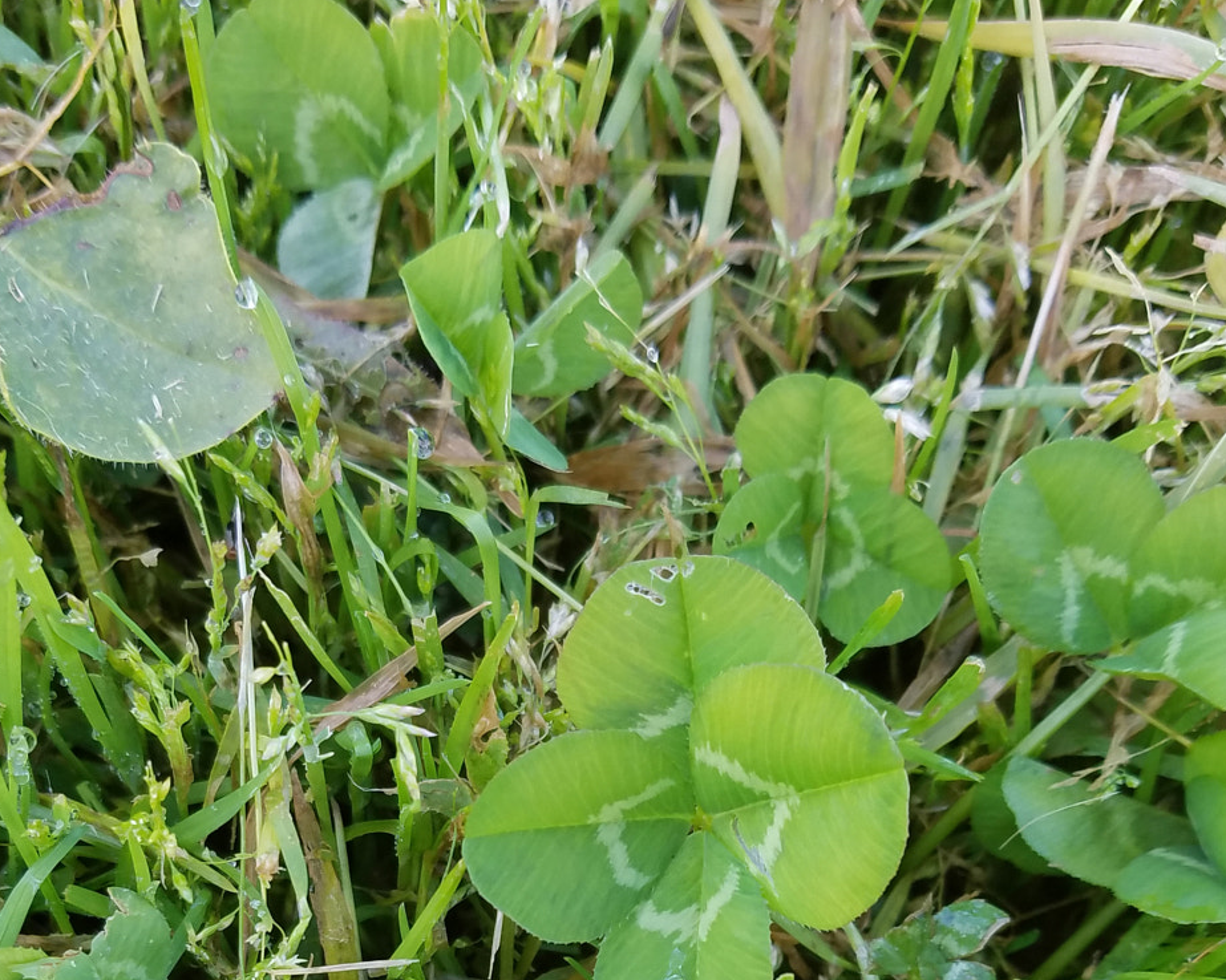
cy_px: 952
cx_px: 533
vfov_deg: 31.8
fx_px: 1596
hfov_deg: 41.9
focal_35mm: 44
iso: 40
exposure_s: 1/260
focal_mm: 4.2
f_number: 1.7
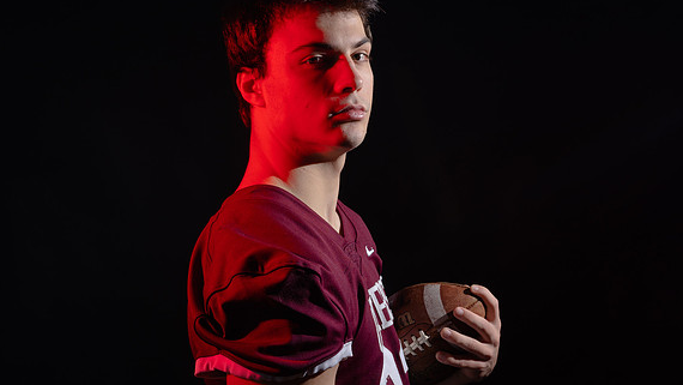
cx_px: 354
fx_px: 797
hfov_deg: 46.4
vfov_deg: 27.1
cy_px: 169
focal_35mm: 44
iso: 100
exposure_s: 1/160
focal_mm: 40
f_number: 13
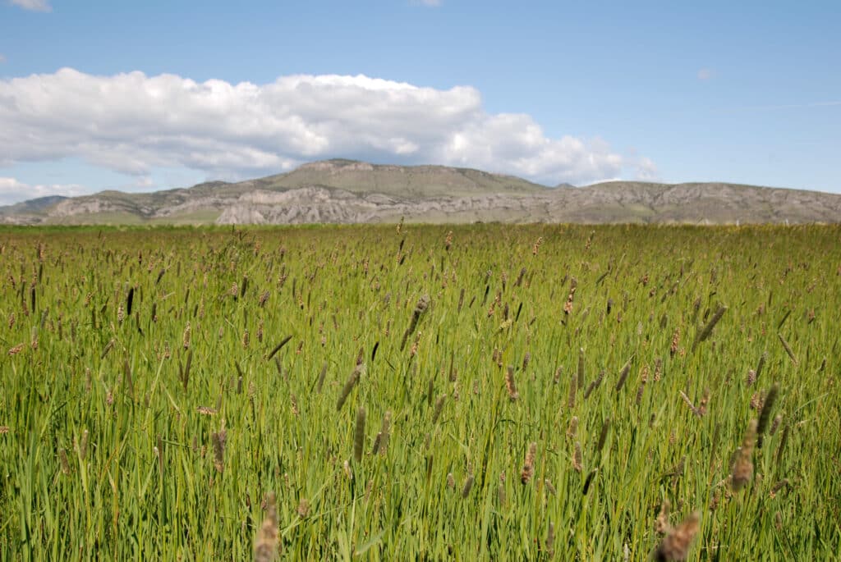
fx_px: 842
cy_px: 281
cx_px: 420
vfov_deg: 37.0
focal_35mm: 36
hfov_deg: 53.1
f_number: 5.6
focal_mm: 24
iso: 100
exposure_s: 1/125
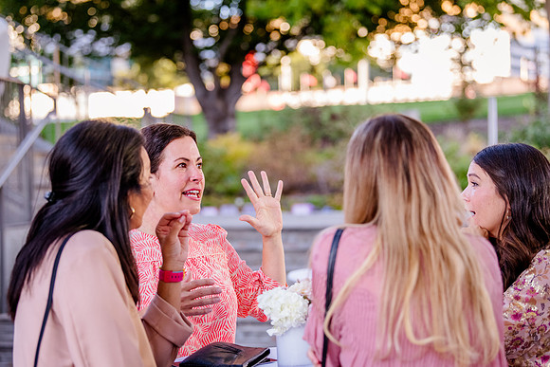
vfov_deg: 15.8
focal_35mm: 86
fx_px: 1322
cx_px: 241
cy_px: 206
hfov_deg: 23.5
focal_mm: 75
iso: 1000
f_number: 2.8
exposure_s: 1/640
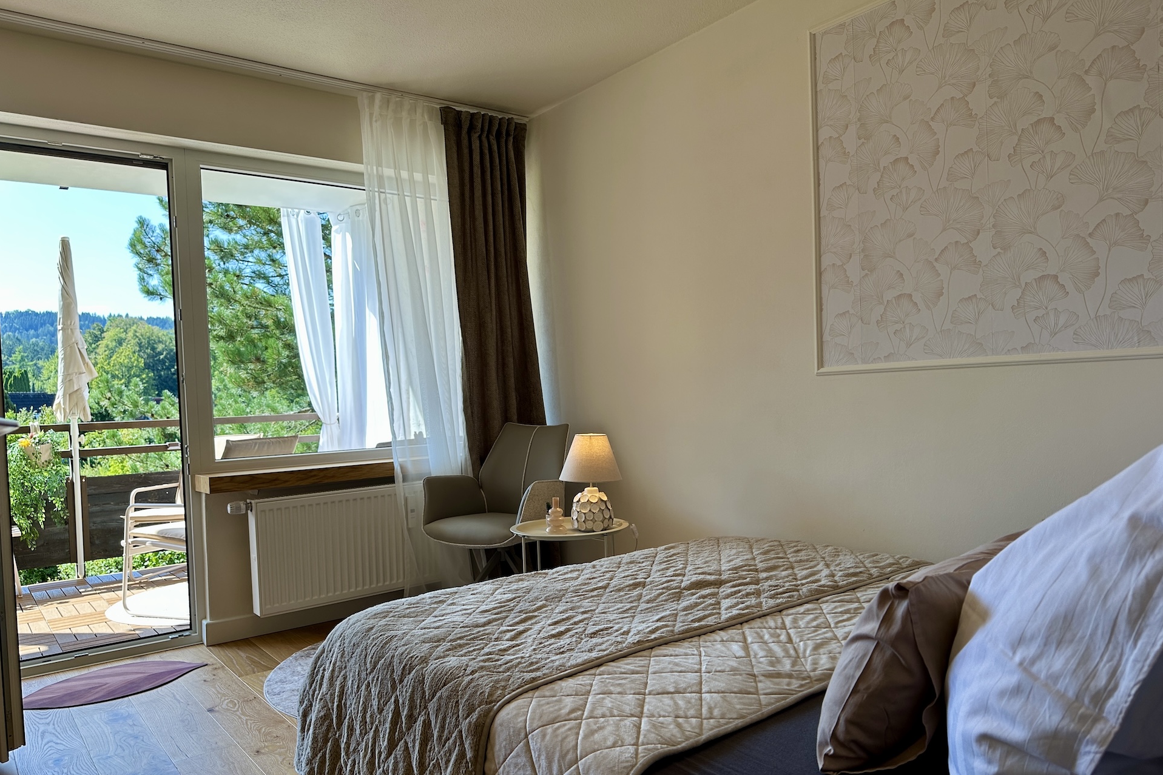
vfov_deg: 51.2
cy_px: 416
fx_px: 808
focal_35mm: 25
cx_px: 582
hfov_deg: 71.5
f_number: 1.78
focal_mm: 6.86
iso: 80
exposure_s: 1/464
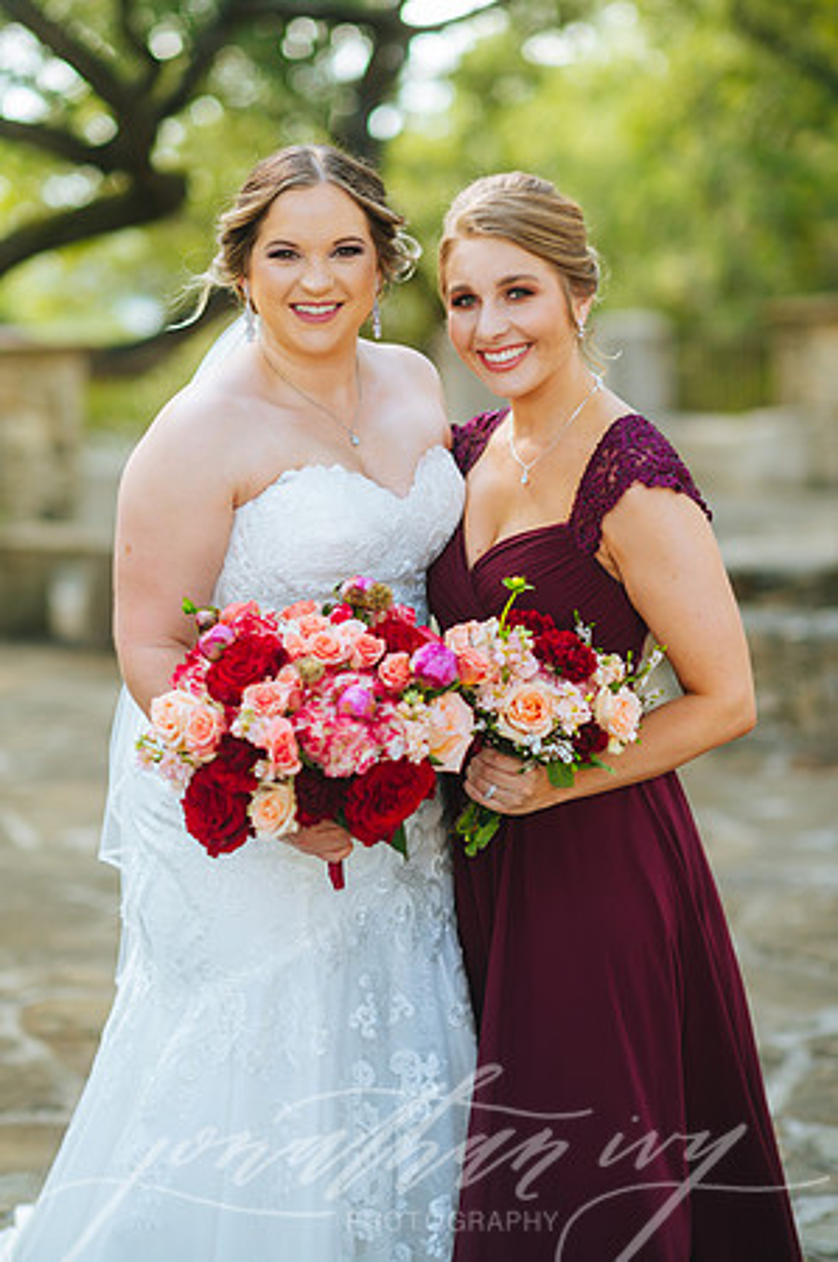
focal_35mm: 85
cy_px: 631
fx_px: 2975
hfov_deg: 16.0
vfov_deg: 23.9
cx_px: 419
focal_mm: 85
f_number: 2
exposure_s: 1/400
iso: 160
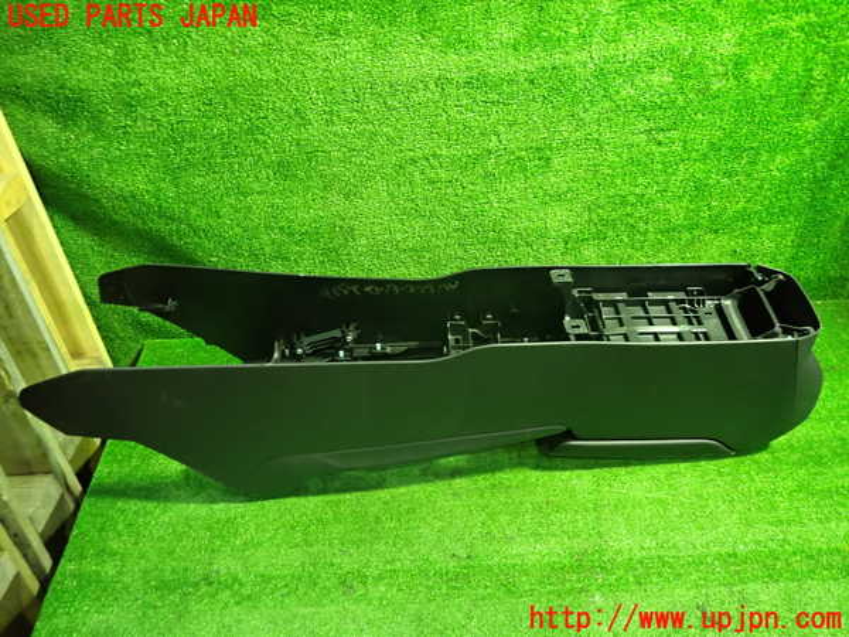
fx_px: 613
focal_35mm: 25
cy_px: 318
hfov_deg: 69.4
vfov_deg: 54.9
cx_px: 424
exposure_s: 1/30
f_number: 2
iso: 640
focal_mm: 4.5
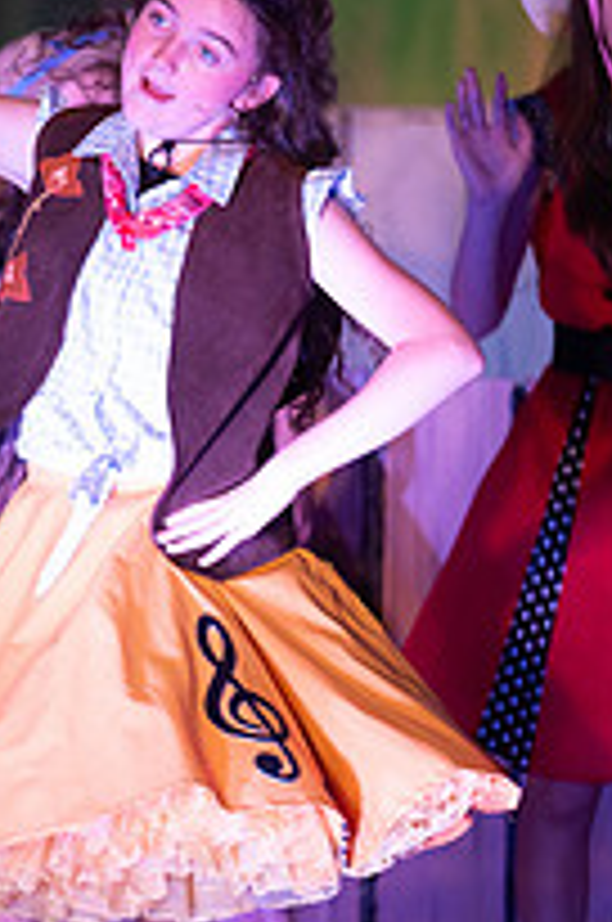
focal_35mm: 440
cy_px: 504
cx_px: 112
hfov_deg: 3.1
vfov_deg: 4.7
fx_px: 11257
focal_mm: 200
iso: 1250
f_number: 2.8
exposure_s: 1/200
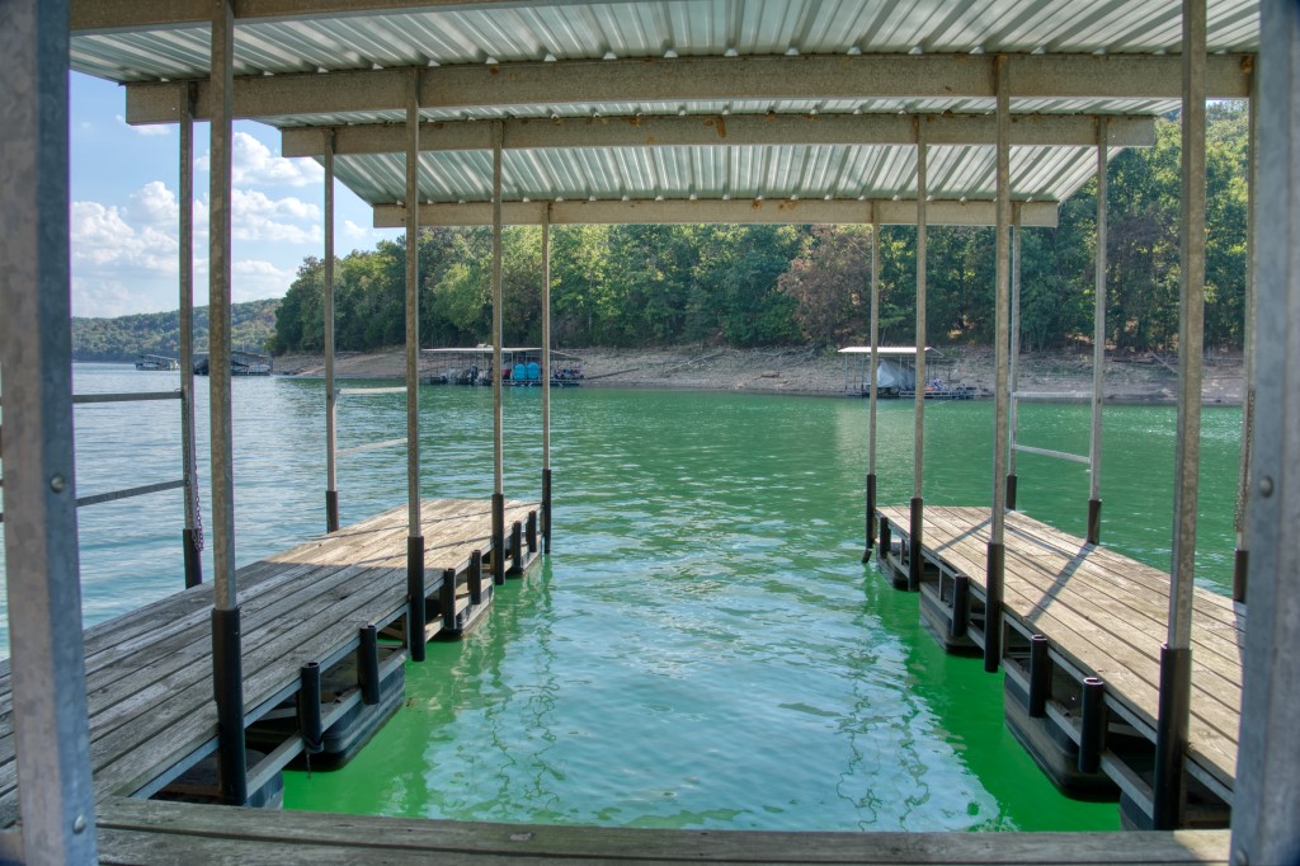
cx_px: 650
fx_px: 866
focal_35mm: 24
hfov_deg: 73.8
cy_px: 433
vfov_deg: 53.1
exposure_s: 1/60
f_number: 4
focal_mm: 24
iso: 100
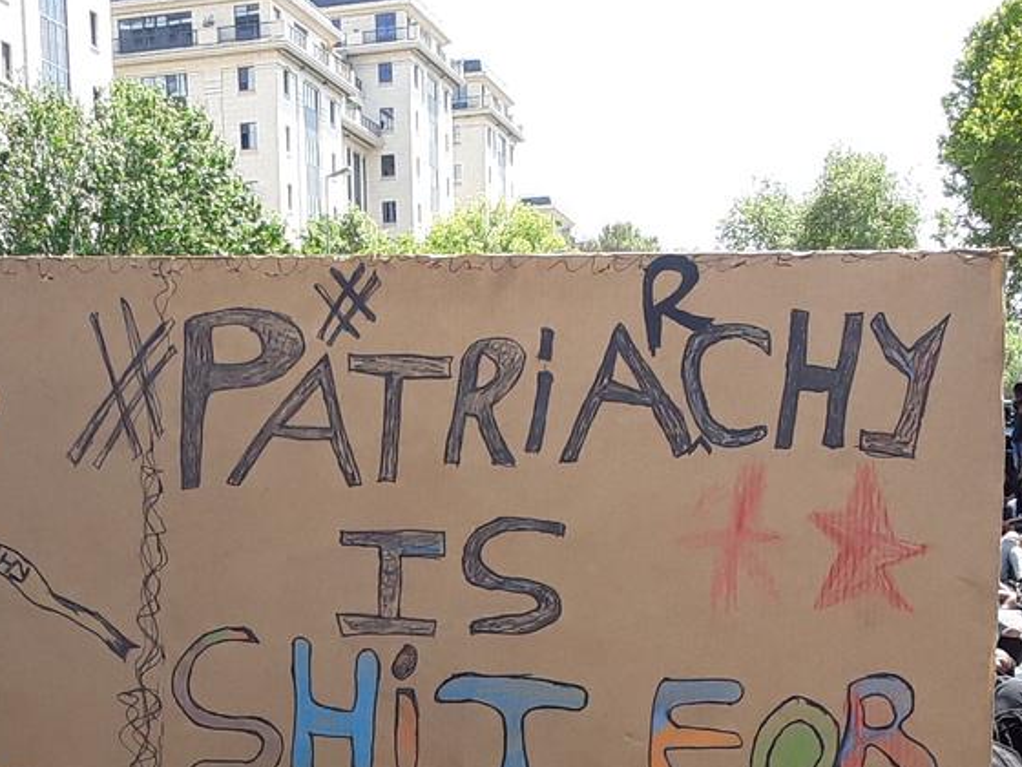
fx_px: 2037
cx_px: 279
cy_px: 727
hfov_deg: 27.8
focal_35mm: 69
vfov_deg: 20.8
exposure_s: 1/379
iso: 40
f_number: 1.9
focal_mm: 2.2
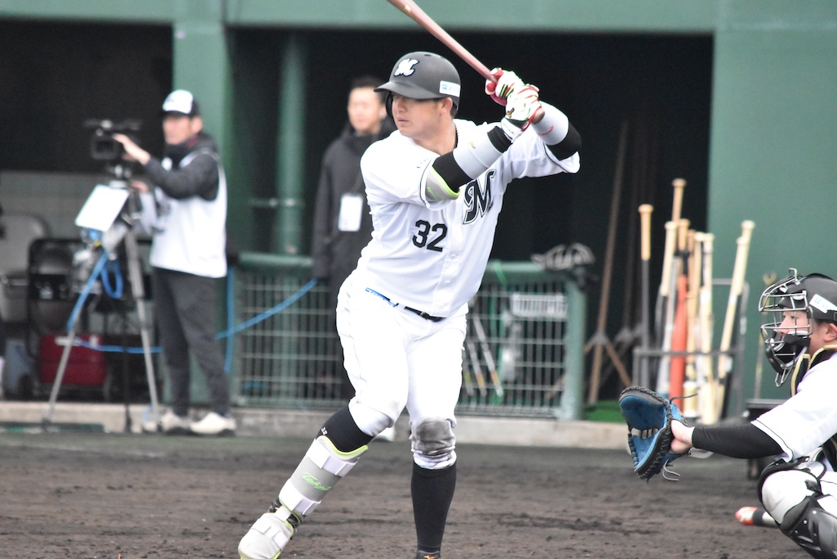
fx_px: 10463
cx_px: 418
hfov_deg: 4.6
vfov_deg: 3.1
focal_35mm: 450
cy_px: 280
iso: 10000
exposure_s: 1/4000
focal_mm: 300
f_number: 8
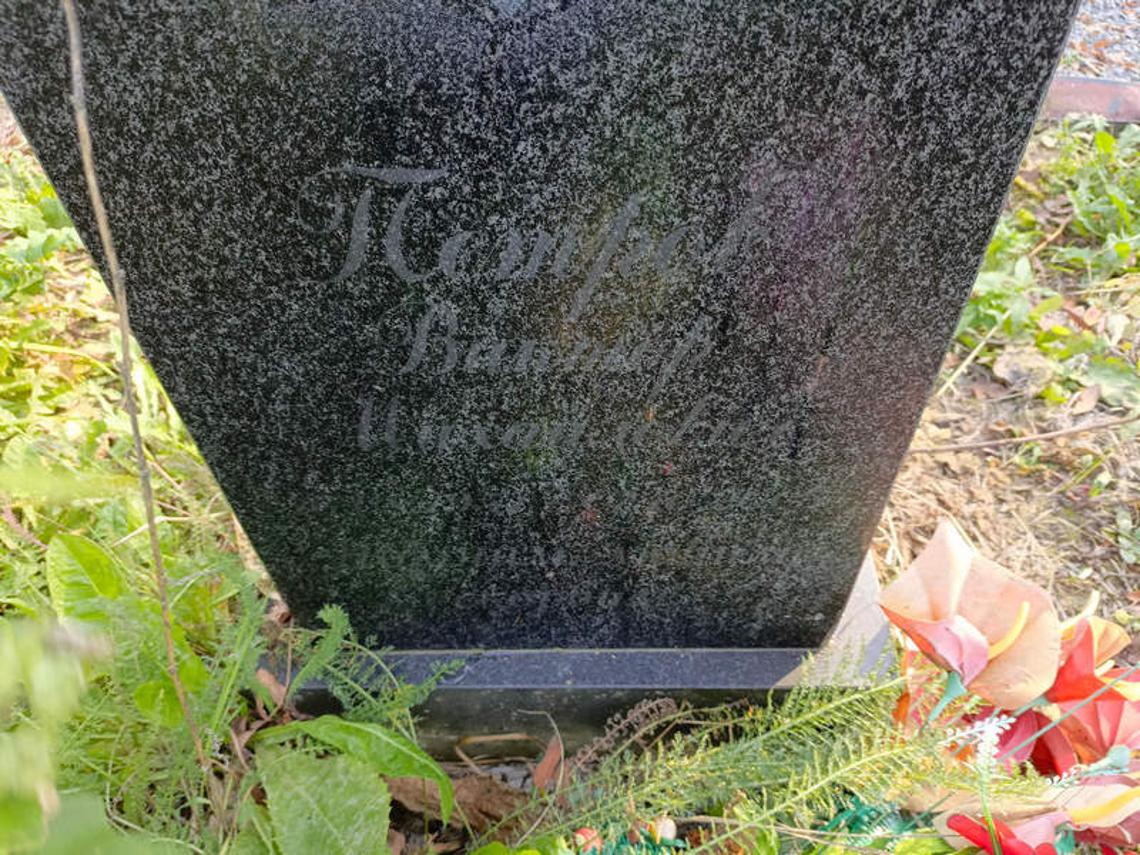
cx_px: 570
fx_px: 823
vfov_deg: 54.9
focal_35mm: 25
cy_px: 428
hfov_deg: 69.4
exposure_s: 1/50
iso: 150
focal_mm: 4.76
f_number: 1.69
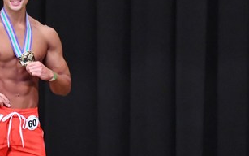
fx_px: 3529
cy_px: 146
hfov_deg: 4.0
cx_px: 4
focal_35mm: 520
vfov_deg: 2.5
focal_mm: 135
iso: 8000
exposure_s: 1/400
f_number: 5.6
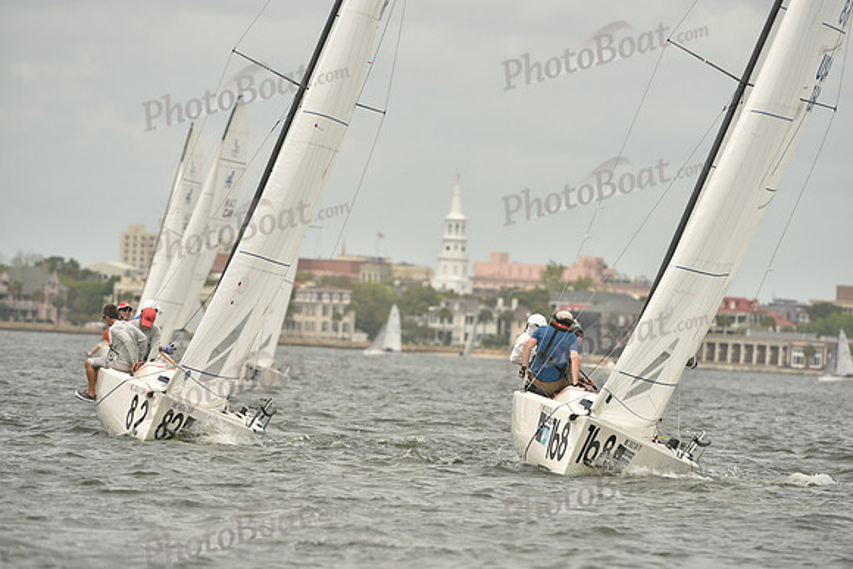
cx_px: 426
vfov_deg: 3.4
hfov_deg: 5.2
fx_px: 9480
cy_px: 284
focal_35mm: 400
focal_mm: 400
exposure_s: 1/1250
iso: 320
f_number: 7.1
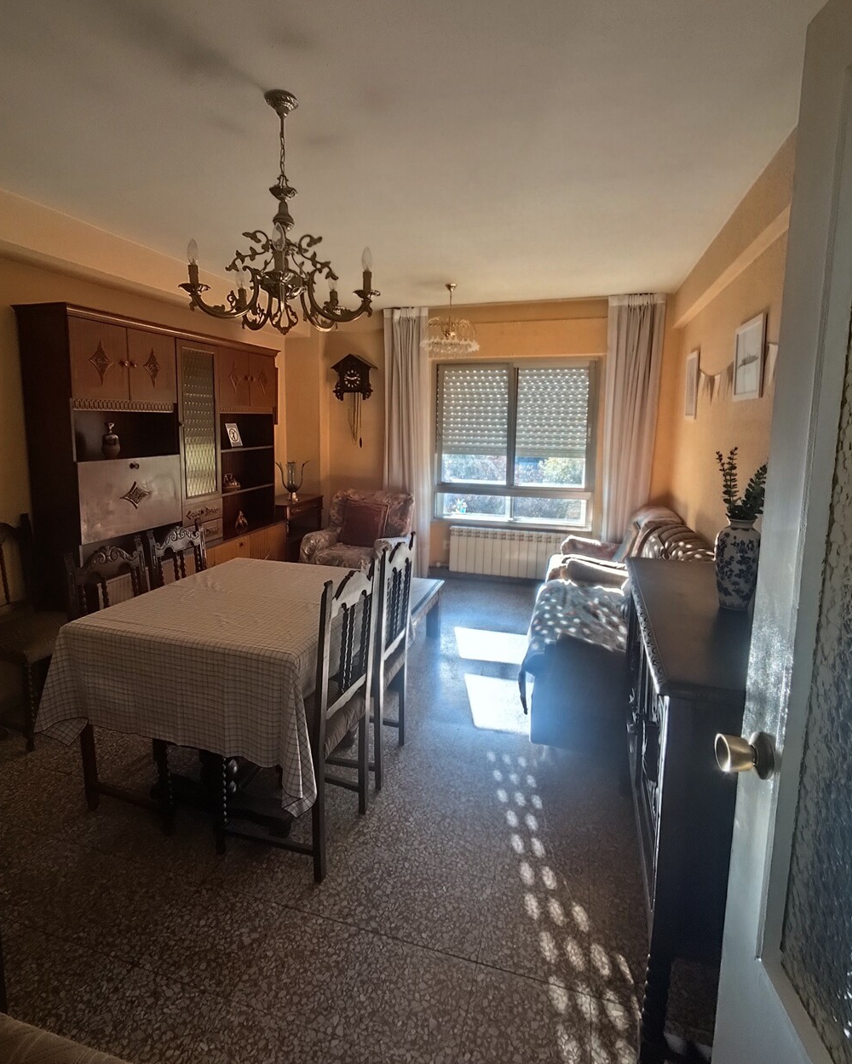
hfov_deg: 73.7
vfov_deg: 86.3
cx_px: 396
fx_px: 567
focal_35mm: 18
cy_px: 501
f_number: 2.2
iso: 100
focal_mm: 1.65
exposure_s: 1/33.3
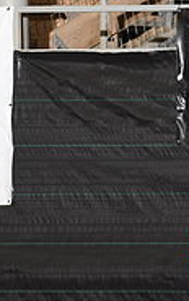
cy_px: 212
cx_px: 464
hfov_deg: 1.7
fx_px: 6306
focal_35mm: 767
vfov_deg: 2.7
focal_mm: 240
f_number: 5.6
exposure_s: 1/250
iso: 1000
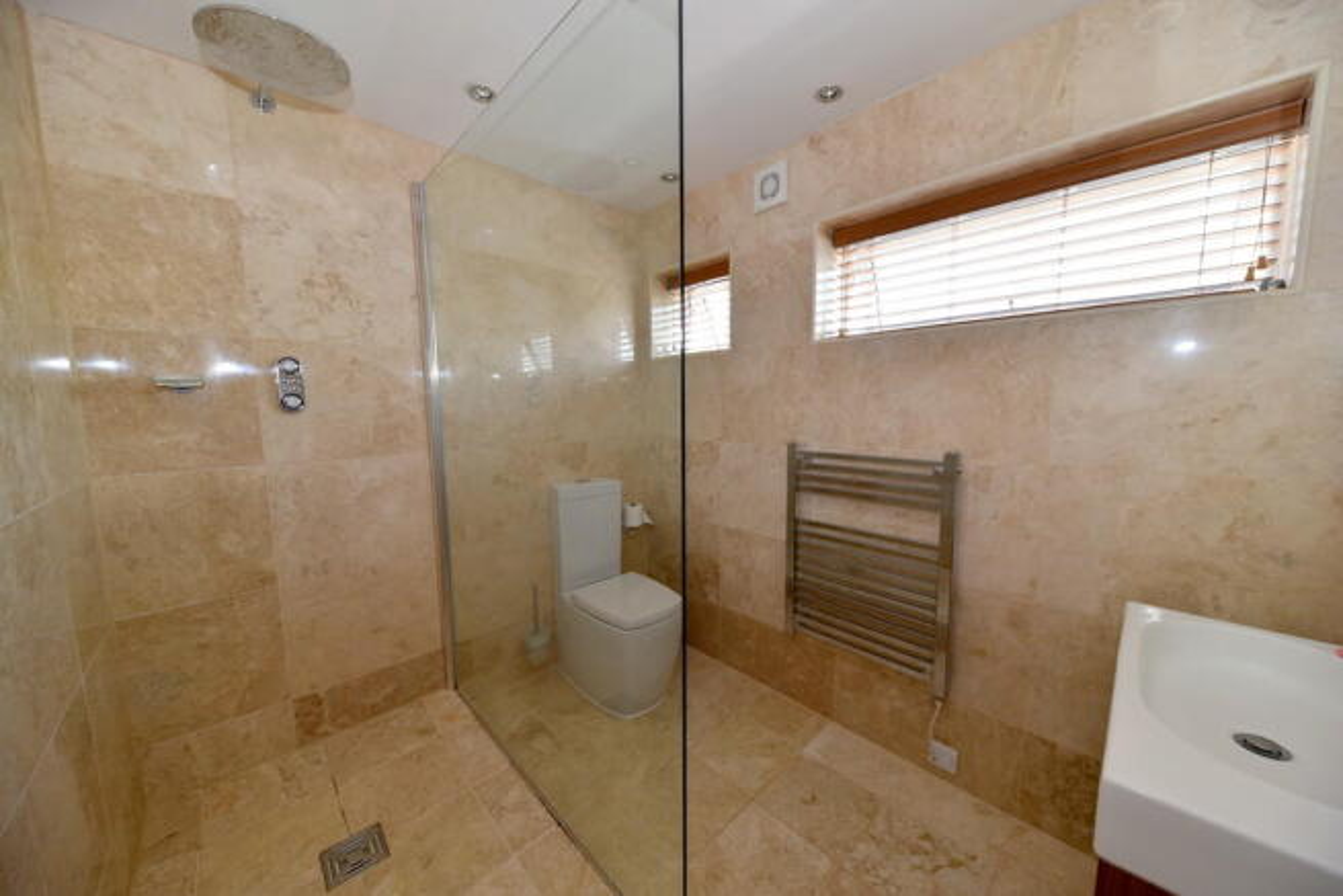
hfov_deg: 112.6
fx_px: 448
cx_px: 672
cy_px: 448
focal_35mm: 12
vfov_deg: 90.0
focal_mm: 12
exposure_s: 1/60
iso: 200
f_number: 5
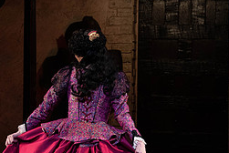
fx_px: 2942
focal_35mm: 462
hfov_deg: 4.5
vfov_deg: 3.0
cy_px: 129
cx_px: 68
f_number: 7.1
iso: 3200
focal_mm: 200
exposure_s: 1/250
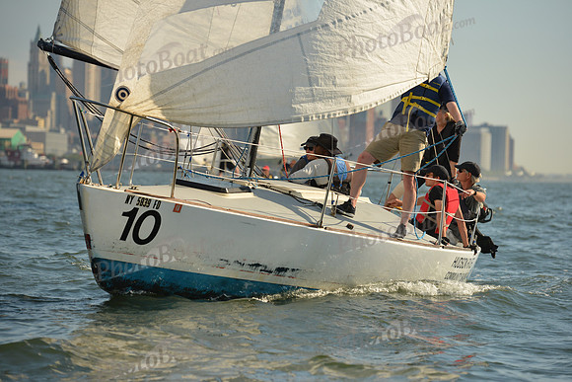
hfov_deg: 13.7
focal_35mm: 150
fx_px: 2384
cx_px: 286
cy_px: 191
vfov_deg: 9.2
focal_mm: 150
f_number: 5.6
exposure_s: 1/1250
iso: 400
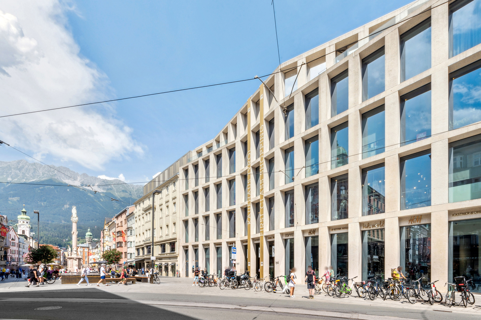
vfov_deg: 73.7
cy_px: 160
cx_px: 240
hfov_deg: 96.7
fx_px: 214
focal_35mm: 16
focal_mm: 16
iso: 100
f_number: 22
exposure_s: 1/60
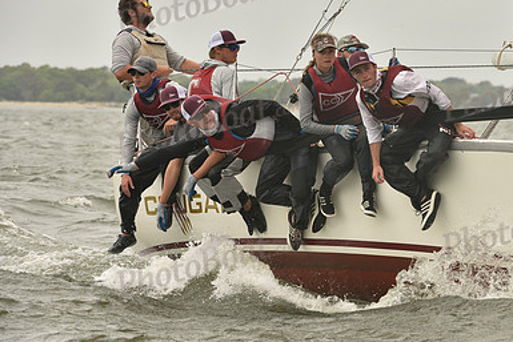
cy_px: 175
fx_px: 4291
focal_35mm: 301
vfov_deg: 4.6
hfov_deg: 6.8
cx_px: 374
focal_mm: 200
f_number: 7.1
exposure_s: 1/1000
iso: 400
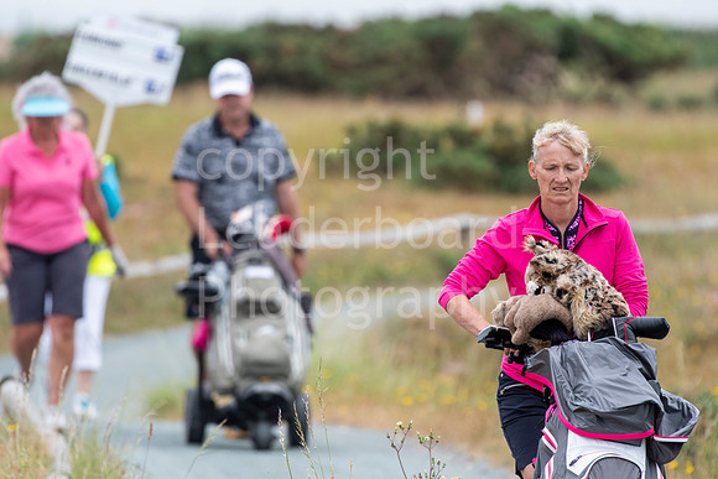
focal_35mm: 600
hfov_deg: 3.4
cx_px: 359
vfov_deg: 2.3
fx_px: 11969
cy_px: 240
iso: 800
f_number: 5.6
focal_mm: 400
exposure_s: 1/1000
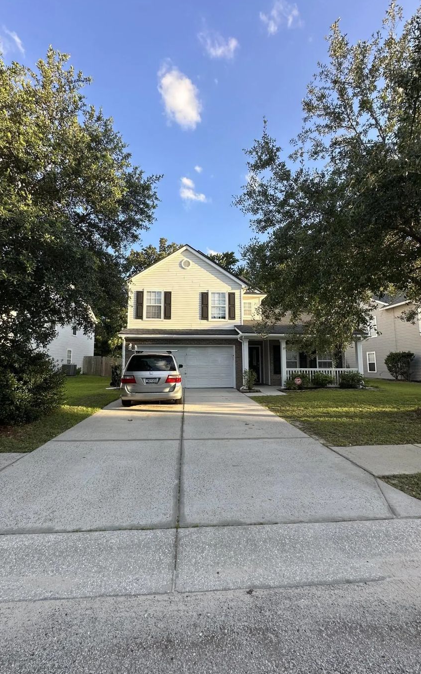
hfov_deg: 74.8
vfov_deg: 101.5
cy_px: 335
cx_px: 207
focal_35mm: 15
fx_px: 275
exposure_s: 1/416
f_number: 2.2
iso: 40
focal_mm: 2.22
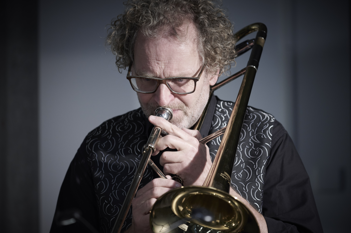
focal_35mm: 135
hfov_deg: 15.2
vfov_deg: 10.1
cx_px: 176
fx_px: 1315
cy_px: 116
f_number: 4
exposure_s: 1/80
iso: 1000
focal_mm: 135
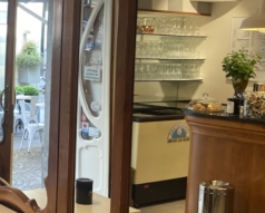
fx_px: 526
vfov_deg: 22.7
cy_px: 65
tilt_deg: -3.5
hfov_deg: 27.1
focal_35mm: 67
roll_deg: -1.1
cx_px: 18
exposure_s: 1/100
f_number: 1.8
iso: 64
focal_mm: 3.99
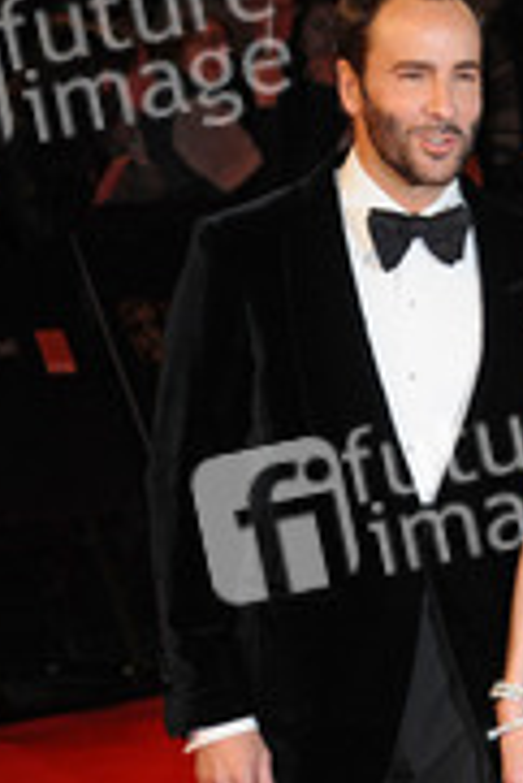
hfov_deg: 6.7
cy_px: 718
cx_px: 540
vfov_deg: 10.0
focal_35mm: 205
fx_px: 4458
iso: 640
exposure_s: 1/160
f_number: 5
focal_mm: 62
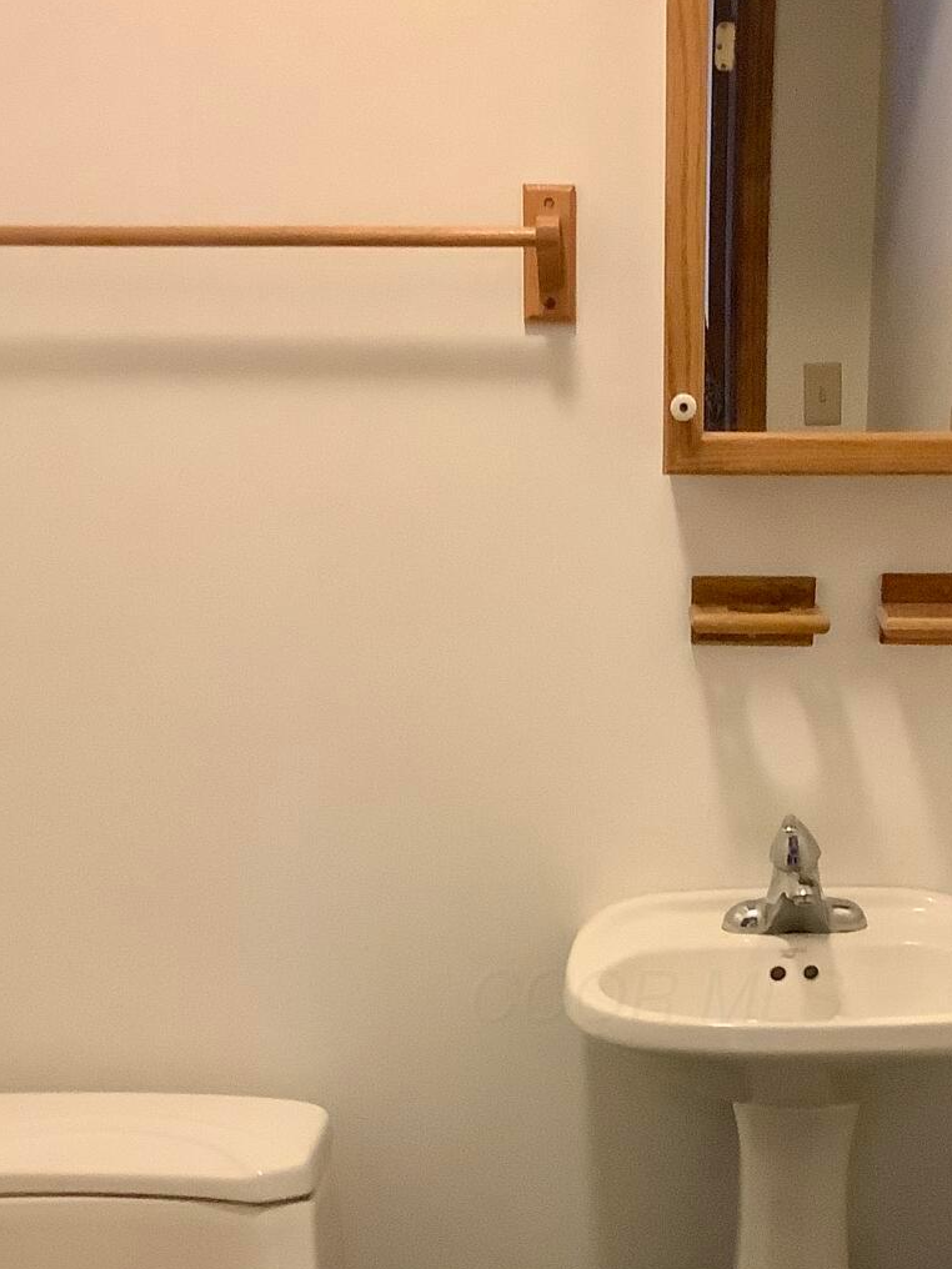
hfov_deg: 23.9
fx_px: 2237
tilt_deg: -18.0
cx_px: 656
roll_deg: +0.3
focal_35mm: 61
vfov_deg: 31.0
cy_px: 995
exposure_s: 1/25
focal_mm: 3.3
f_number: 2.4
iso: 400
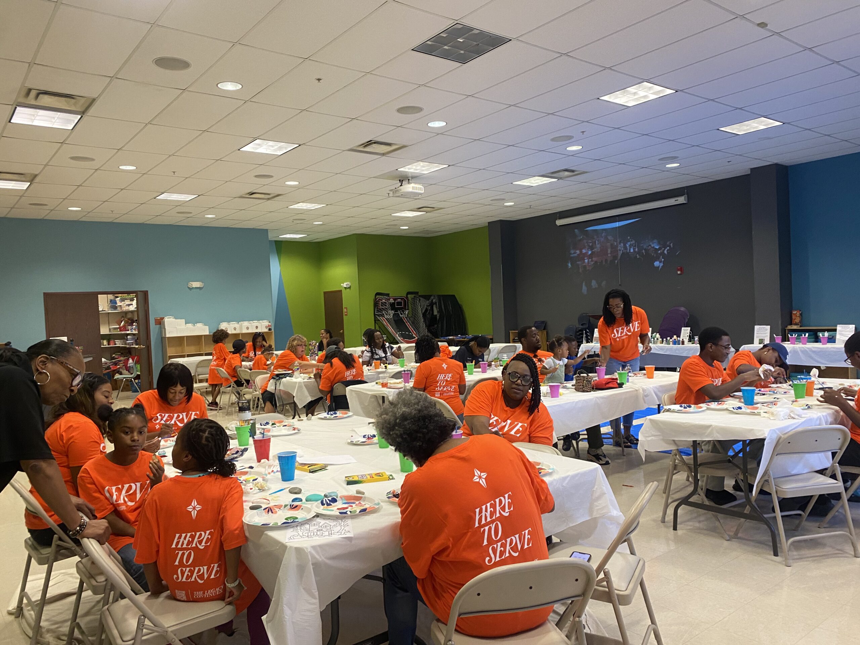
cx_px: 430
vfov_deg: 53.1
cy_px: 322
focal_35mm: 26
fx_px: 646
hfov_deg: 67.3
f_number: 1.8
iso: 160
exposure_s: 1/60
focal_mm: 4.25
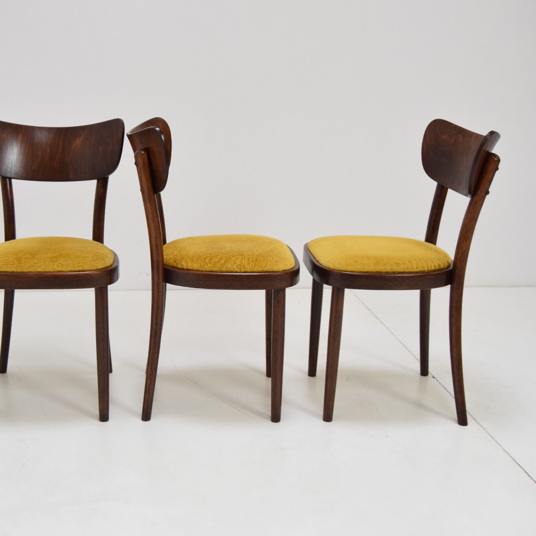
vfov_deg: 36.8
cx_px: 143
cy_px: 268
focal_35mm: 46
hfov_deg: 36.1
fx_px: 806
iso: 1600
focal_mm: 24
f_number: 5.6
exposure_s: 1/125
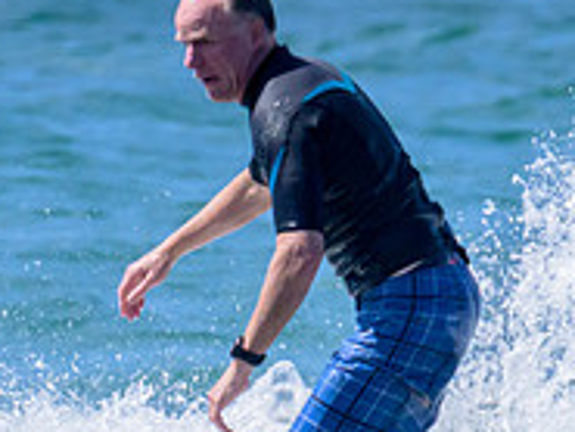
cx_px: -64
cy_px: 366
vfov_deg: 0.5
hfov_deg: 0.6
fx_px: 54386
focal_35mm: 3272
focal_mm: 800
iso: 2000
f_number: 16
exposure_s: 1/2000
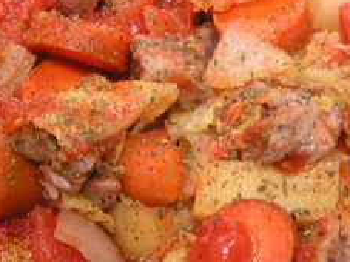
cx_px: 264
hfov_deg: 18.3
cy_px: 102
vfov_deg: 13.8
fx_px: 1081
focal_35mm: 107
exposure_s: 1/13
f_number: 2.8
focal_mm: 5.8
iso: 200
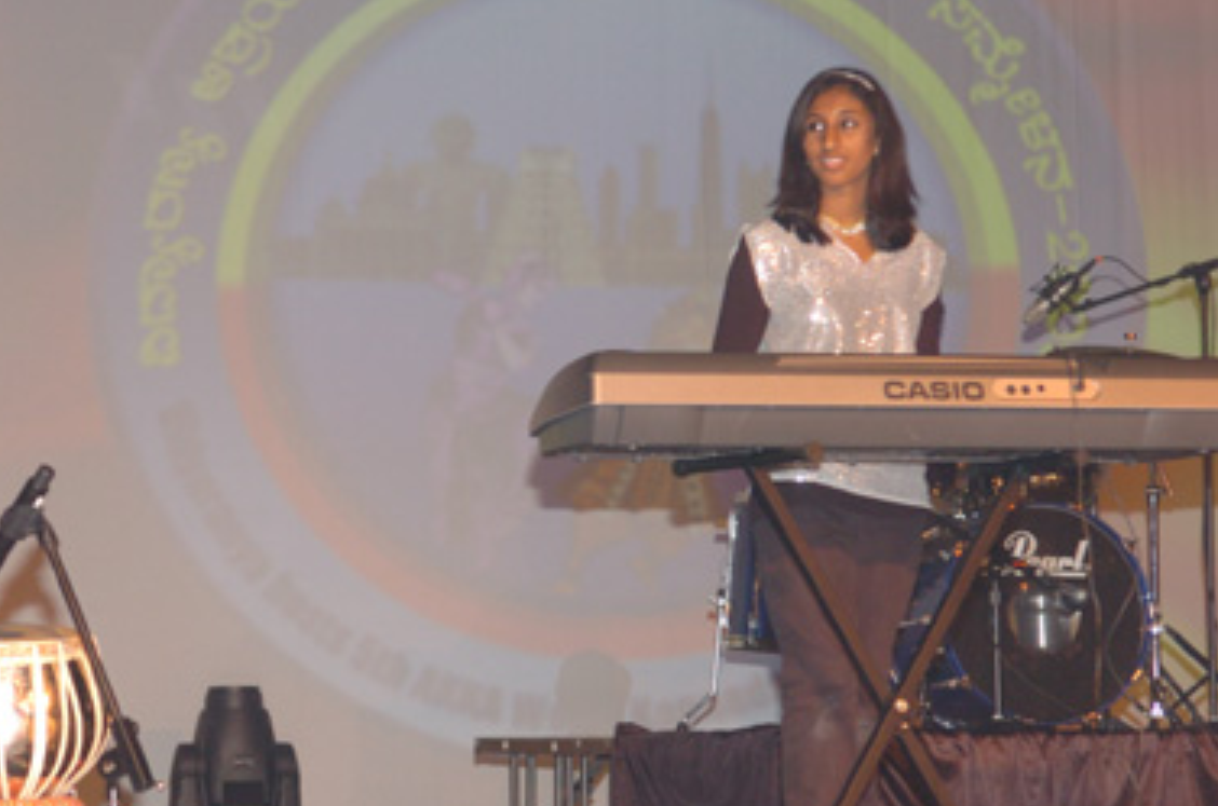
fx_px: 3639
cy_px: 510
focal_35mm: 108
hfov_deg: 18.9
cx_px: 301
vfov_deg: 12.6
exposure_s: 1/30
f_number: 3.5
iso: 400
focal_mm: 45
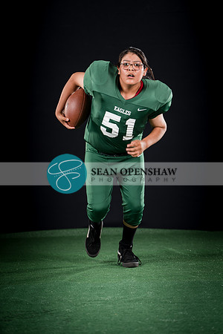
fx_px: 1087
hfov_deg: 11.7
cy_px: 167
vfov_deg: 17.5
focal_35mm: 117
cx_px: 112
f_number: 2.8
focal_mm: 117
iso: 200
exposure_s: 1/160
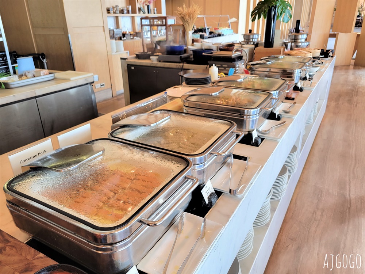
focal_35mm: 26
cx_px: 182
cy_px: 137
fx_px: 274
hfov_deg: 67.3
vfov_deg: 53.1
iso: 40
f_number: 1.8
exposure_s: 1/59
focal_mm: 5.4
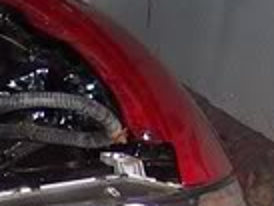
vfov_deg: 5.1
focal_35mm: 291
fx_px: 2305
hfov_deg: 6.5
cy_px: 300
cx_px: -368
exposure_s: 1/60
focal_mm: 8
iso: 100
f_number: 2.8
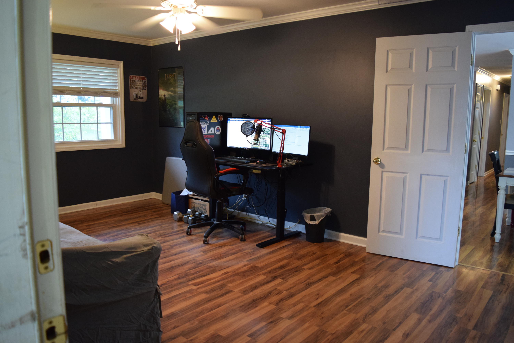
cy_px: 172
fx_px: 385
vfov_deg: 47.9
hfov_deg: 67.4
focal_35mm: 27
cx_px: 257
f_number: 3.5
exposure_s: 1/60
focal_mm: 18
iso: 1800
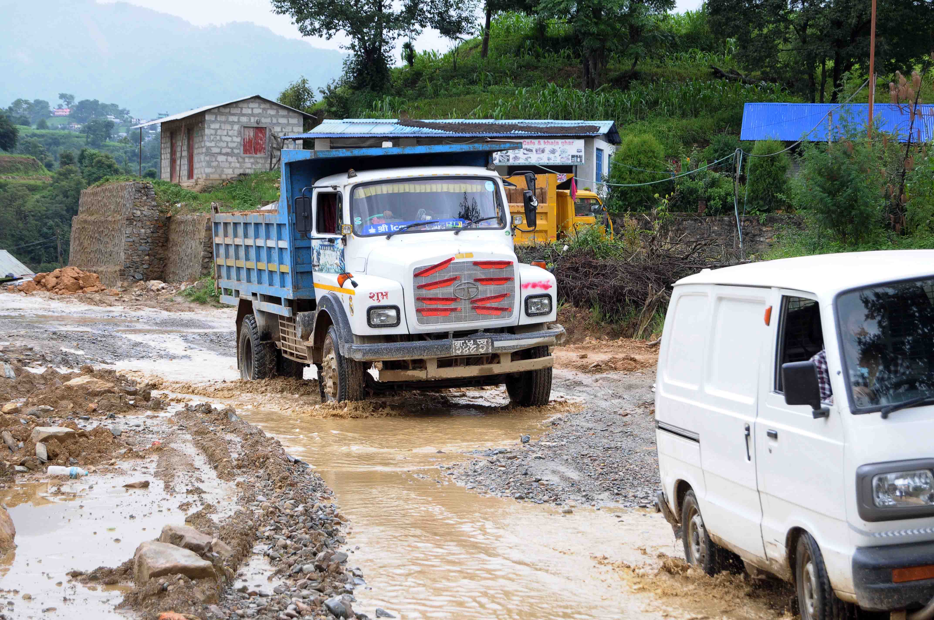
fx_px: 2138
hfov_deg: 24.6
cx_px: 467
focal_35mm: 82
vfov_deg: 16.5
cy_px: 310
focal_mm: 55
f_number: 5.6
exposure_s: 1/500
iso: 500
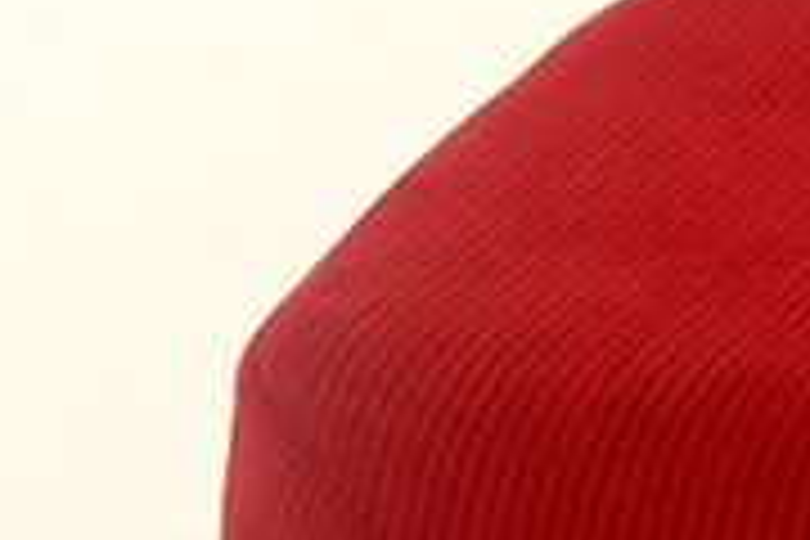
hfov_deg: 9.7
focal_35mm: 200
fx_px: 4500
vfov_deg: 6.8
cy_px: 812
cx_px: 1498
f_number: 11
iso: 100
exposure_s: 1/125
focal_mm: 48
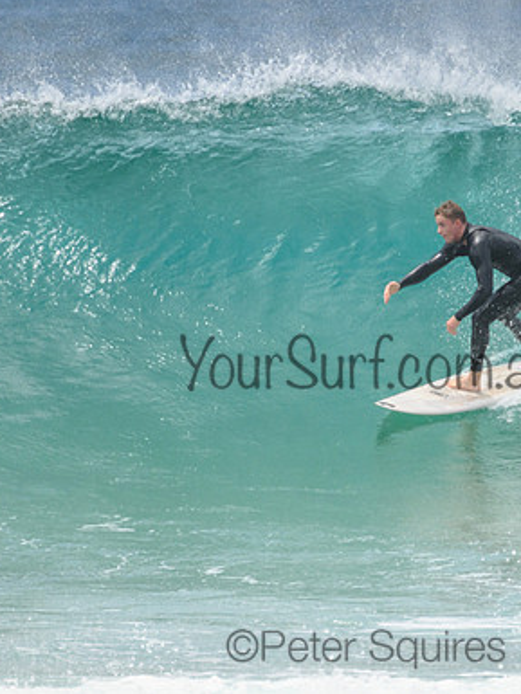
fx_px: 23266
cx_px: 366
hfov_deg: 1.3
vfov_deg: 1.7
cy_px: 347
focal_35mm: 1160
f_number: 11
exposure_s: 1/2000
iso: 900
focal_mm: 800
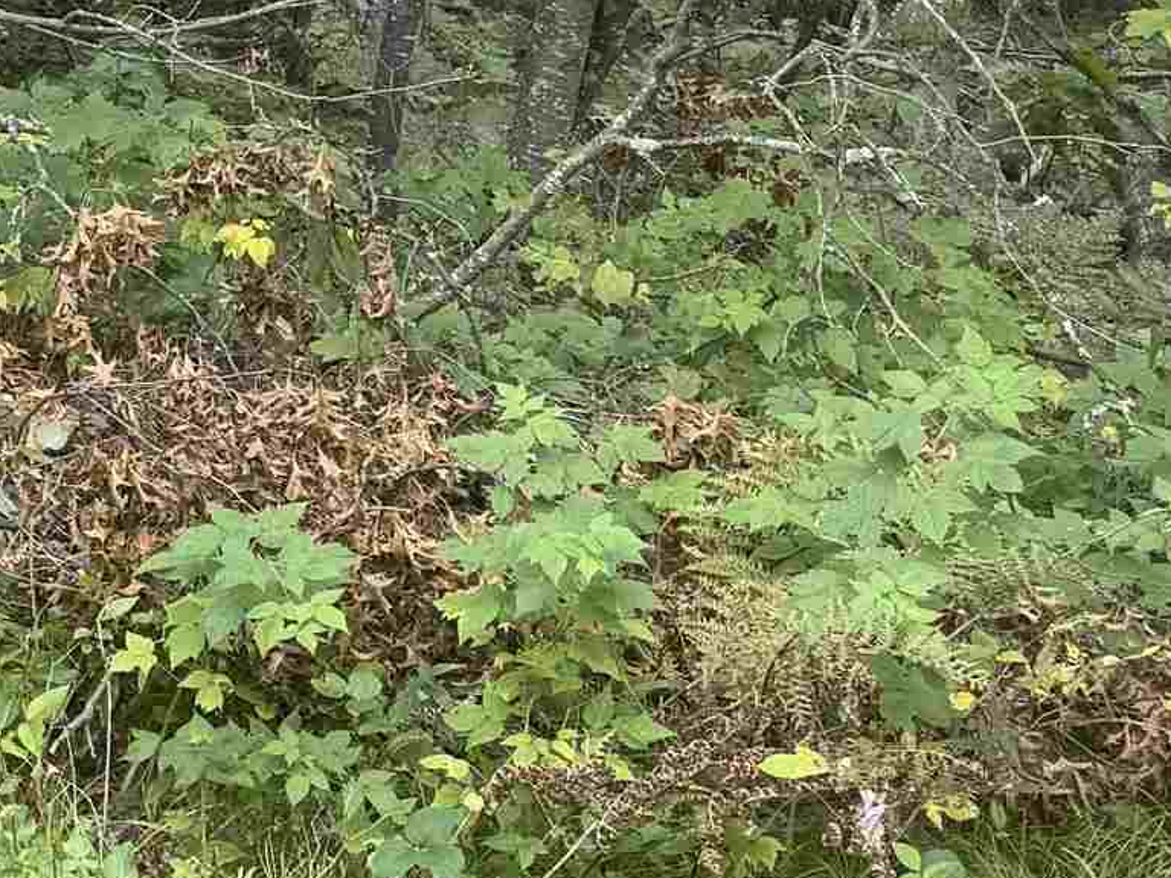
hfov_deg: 16.8
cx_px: -958
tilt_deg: -2.0
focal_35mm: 96
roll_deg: +2.3
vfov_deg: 14.4
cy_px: -416
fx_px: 3248
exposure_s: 1/397
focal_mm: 6.76
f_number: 1.78
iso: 80
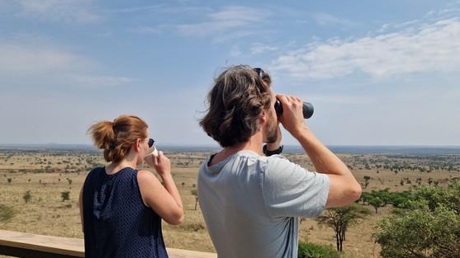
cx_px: 247
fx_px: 329
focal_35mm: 27
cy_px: 138
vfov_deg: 42.8
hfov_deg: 69.8
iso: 50
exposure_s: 1/3192
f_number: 1.8
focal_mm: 5.4
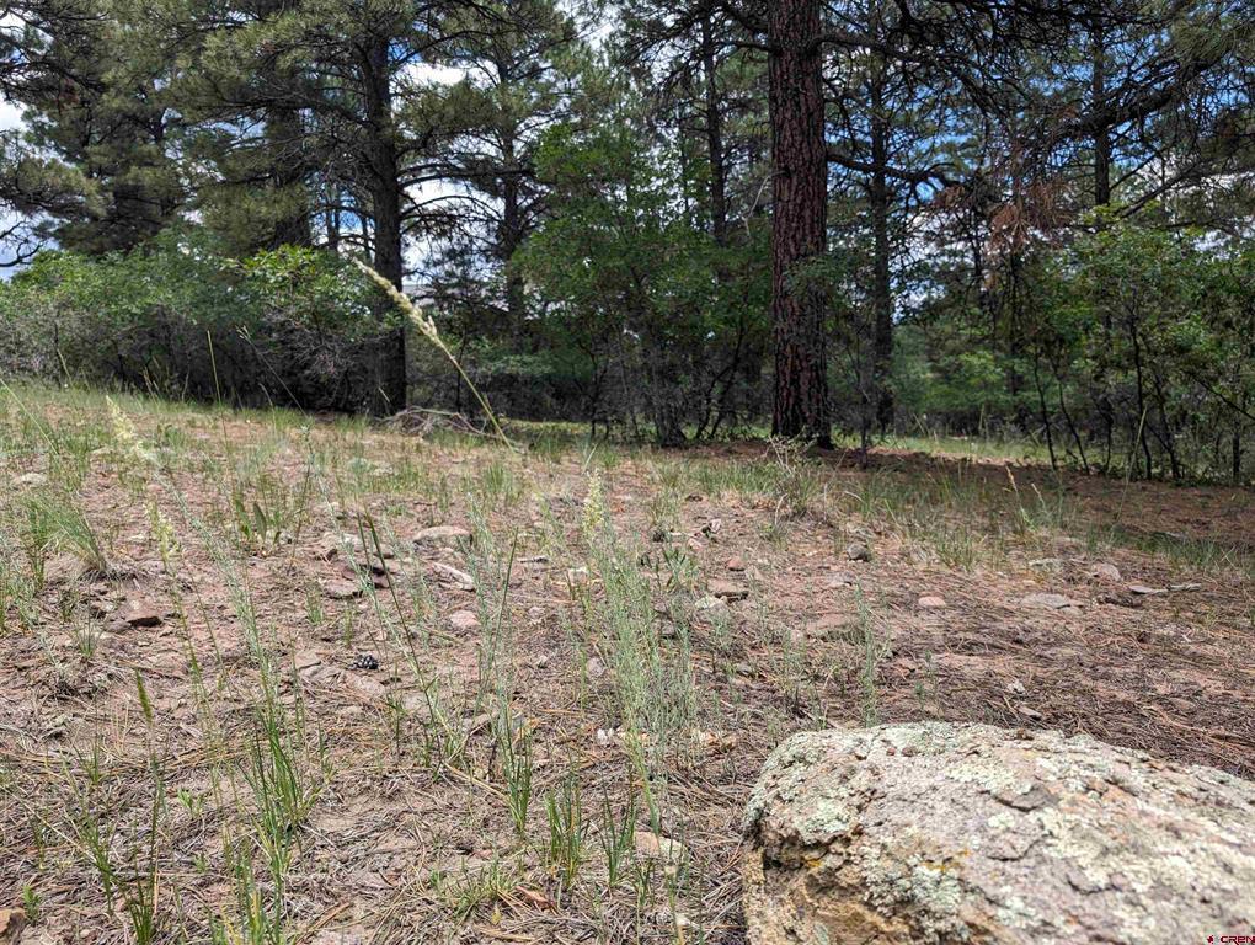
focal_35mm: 24
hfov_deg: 71.5
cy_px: 472
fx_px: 871
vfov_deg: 56.9
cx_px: 628
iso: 15
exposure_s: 1/316
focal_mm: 6.9
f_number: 1.68
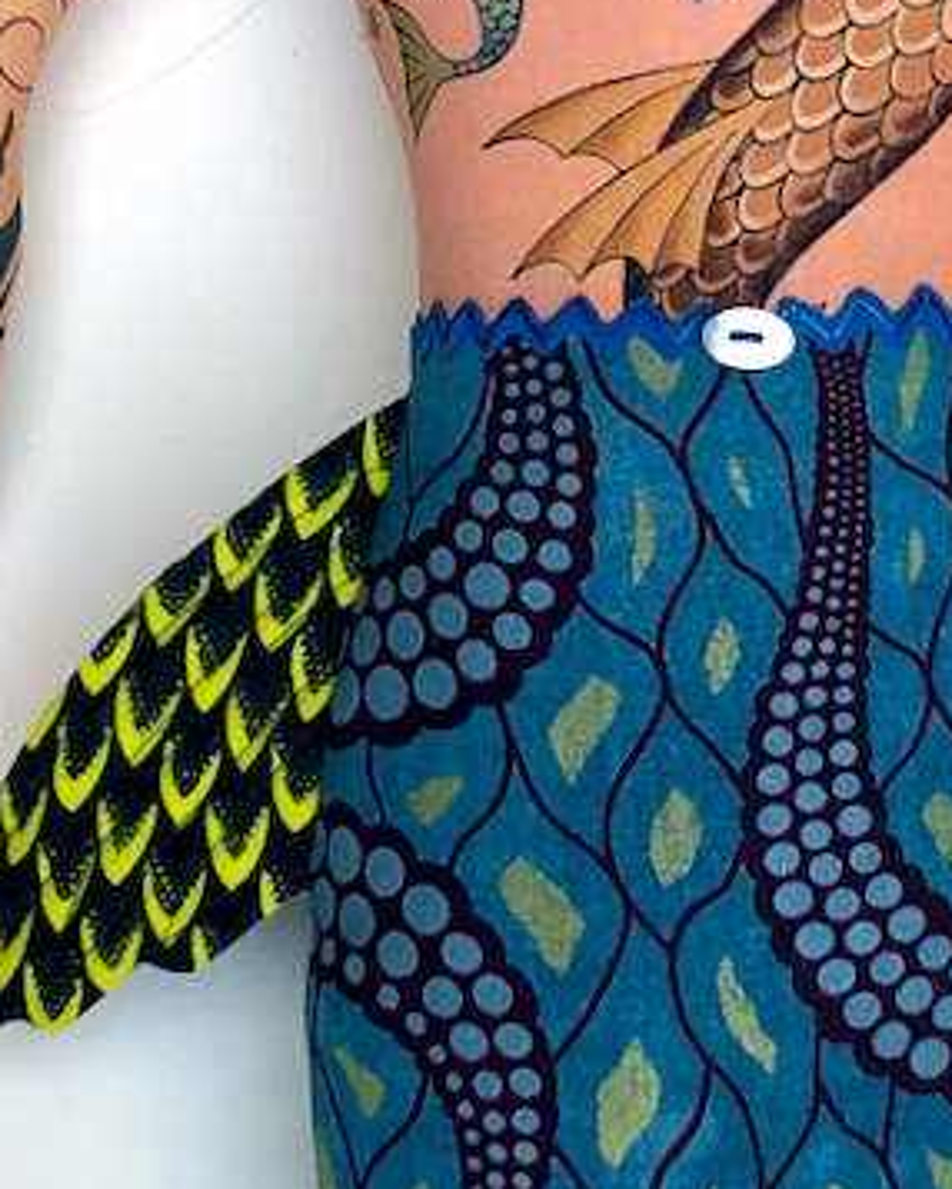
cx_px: 732
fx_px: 3589
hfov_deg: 15.0
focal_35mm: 102
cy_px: 706
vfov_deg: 18.8
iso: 25
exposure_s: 1/120
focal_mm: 3.99
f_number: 1.8
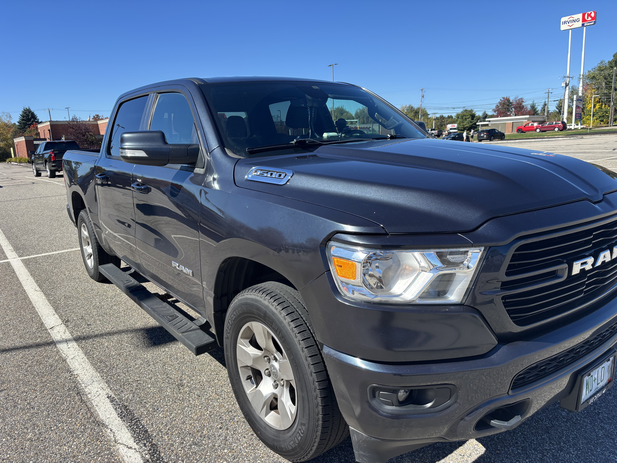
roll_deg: +1.4
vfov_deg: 53.1
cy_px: 232
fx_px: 463
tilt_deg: -9.5
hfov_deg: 67.3
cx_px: 308
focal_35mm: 26
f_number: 1.6
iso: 50
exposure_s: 1/1984
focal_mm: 5.96
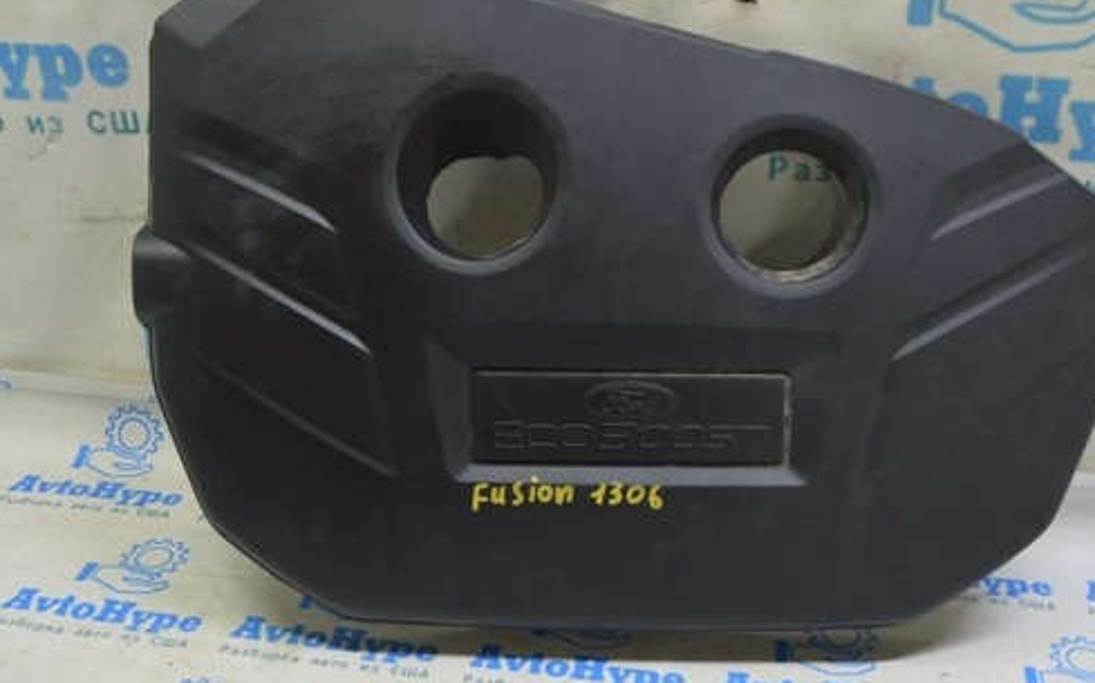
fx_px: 1312
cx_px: 602
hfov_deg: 45.2
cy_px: 301
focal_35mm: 44
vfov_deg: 29.1
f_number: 5.6
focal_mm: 22
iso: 400
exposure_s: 1/20
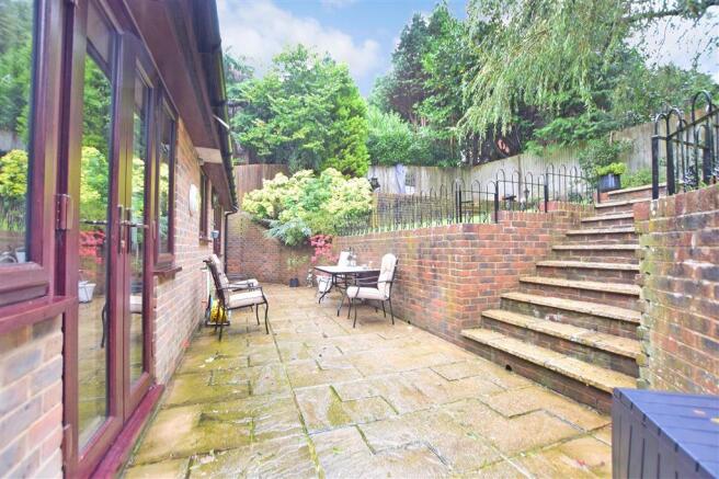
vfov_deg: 77.3
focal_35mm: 15
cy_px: 240
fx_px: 299
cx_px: 360
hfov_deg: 100.4
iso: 500
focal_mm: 10
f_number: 4.5
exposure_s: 1/20
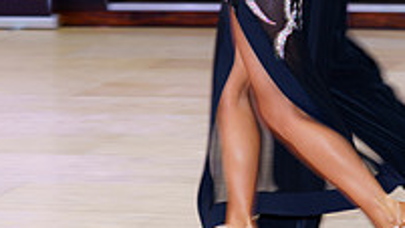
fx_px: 2223
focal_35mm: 207
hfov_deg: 10.4
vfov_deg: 5.8
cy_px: -85
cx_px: 305
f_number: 2.8
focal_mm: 59
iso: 400
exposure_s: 1/60
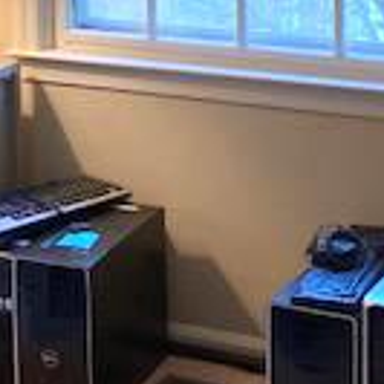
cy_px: -98
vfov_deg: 14.1
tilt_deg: -4.3
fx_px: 1494
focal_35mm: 119
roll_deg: +2.0
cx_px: -6
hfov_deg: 14.4
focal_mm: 3.99
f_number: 1.8
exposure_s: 1/60
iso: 125
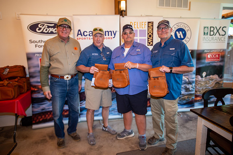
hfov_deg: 78.6
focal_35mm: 22
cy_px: 78
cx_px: 116
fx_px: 142
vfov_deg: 57.2
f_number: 2.8
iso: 800
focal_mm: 22
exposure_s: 1/60
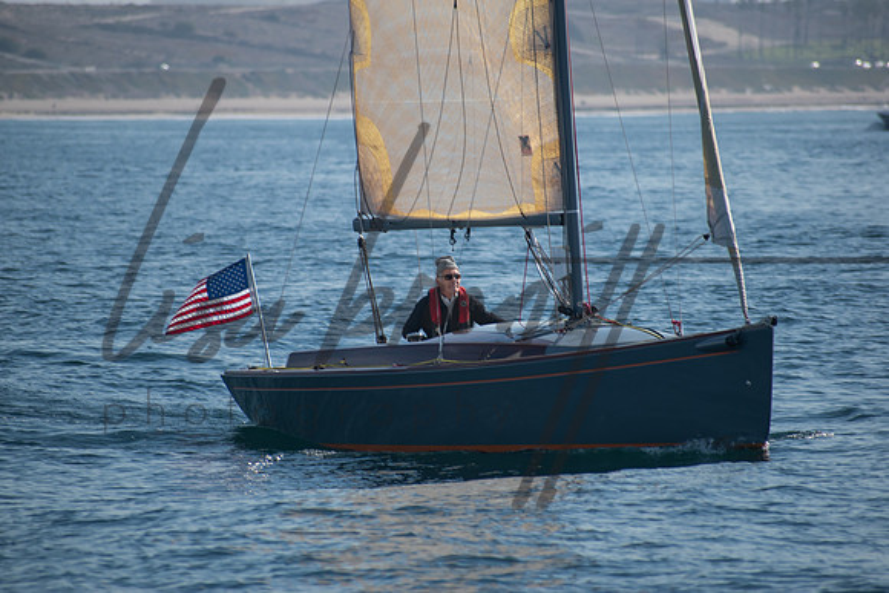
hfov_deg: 4.6
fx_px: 11115
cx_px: 444
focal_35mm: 450
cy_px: 296
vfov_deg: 3.1
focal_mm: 300
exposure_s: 1/500
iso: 100
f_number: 6.3
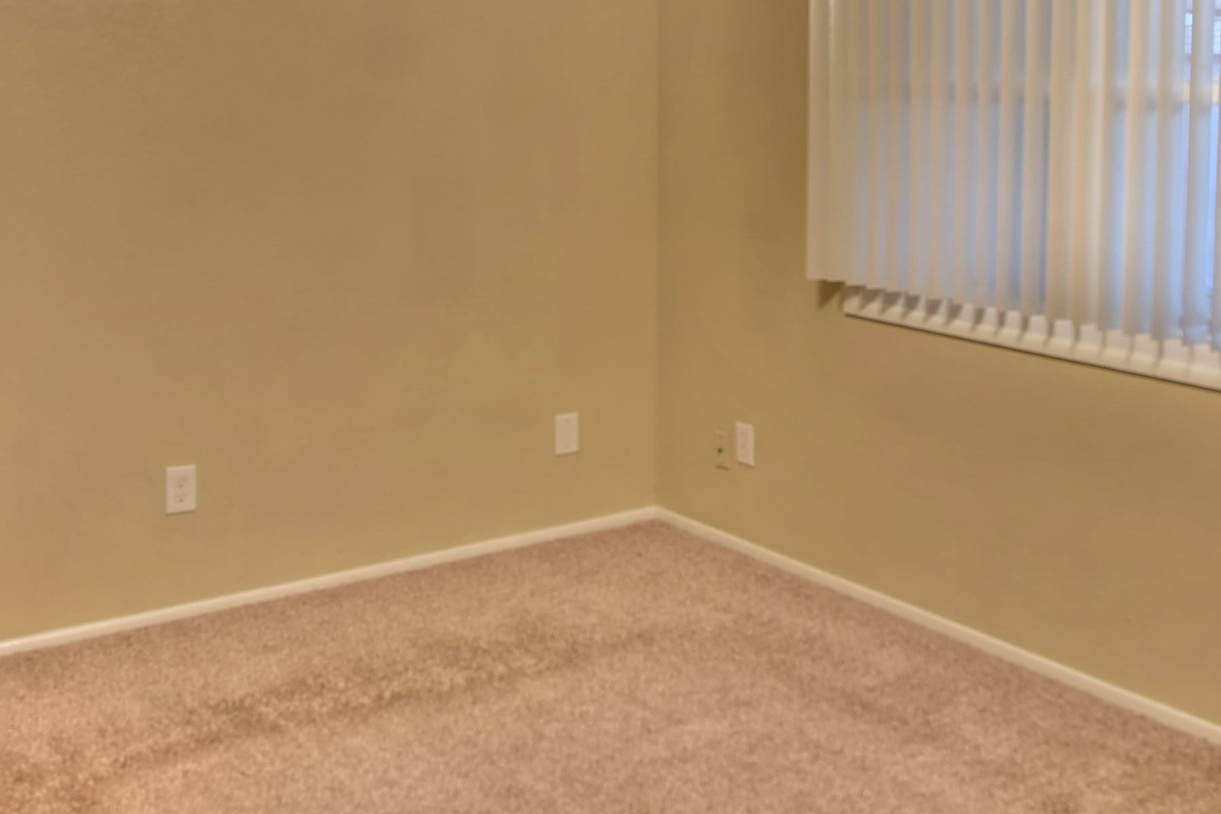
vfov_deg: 26.7
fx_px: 1696
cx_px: 796
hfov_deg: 39.2
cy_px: 209
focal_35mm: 50
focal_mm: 20
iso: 100
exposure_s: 1/10
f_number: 2.8
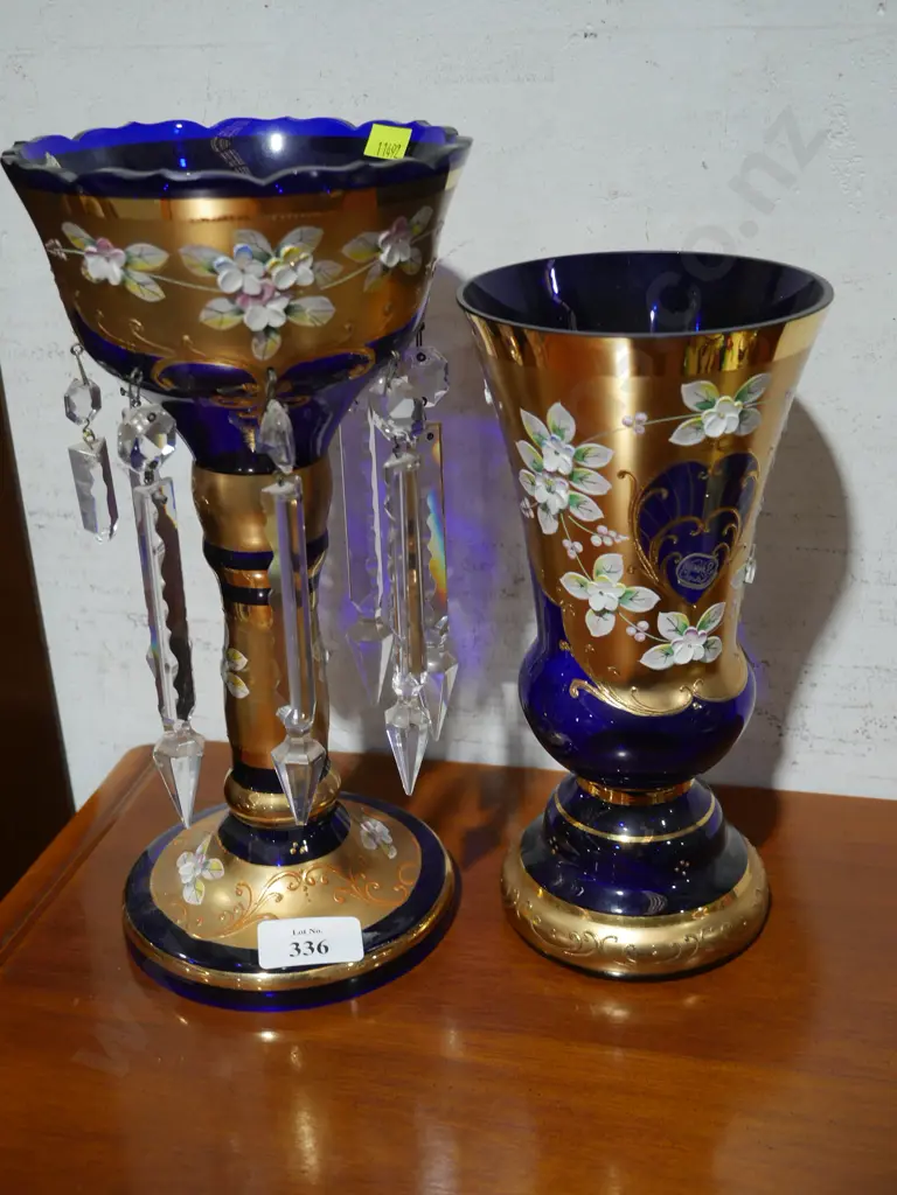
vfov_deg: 42.9
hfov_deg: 32.9
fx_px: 1520
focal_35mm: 44
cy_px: 598
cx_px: 448
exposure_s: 1/60
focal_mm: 22
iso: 500
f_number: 4.7
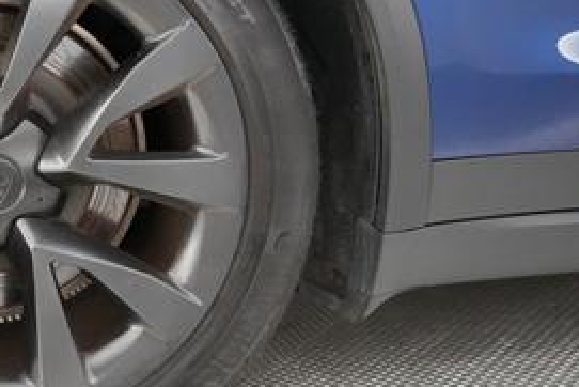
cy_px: 128
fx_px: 949
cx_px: -9
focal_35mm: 59
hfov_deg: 31.2
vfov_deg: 22.9
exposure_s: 1/320
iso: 12800
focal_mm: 25
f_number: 2.8
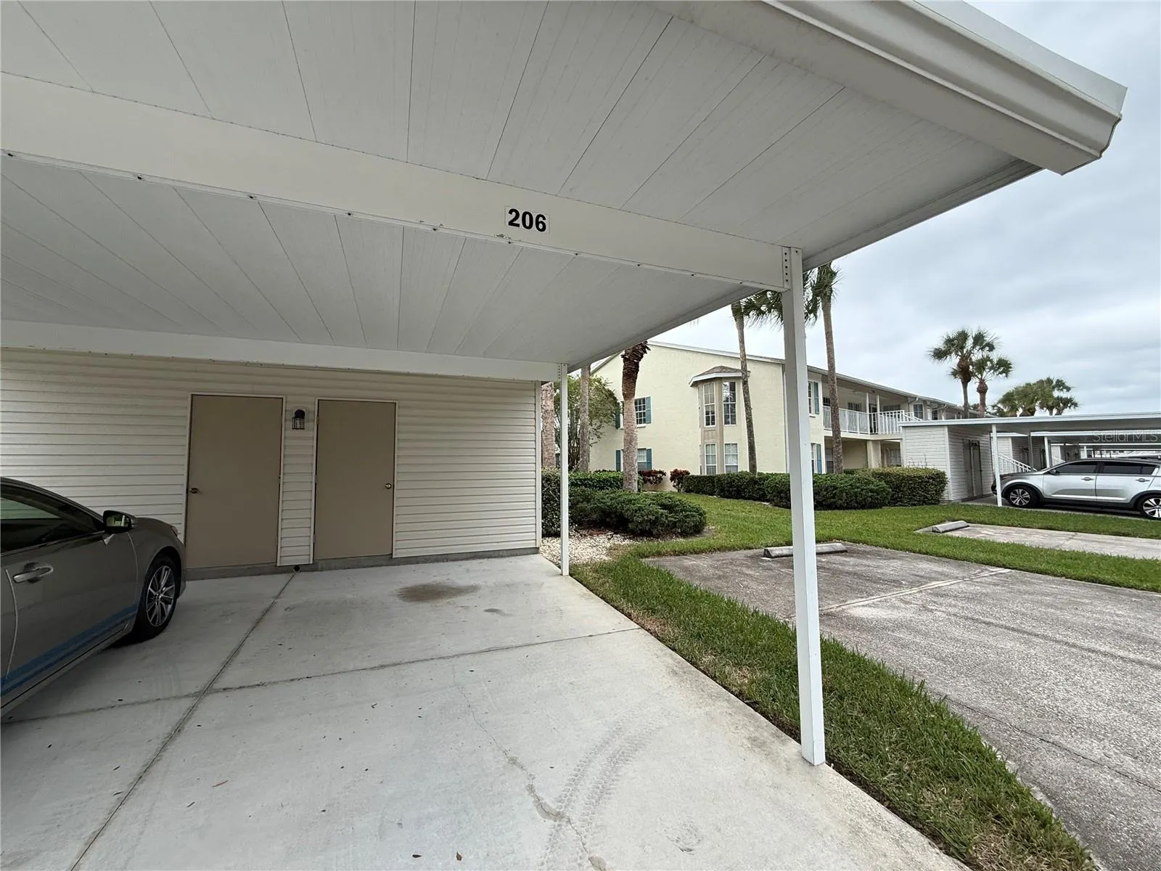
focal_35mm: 14
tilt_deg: +5.3
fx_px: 470
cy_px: 436
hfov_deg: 102.1
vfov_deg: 85.7
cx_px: 580
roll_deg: +1.7
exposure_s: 1/569
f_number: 2.2
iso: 64
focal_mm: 2.22
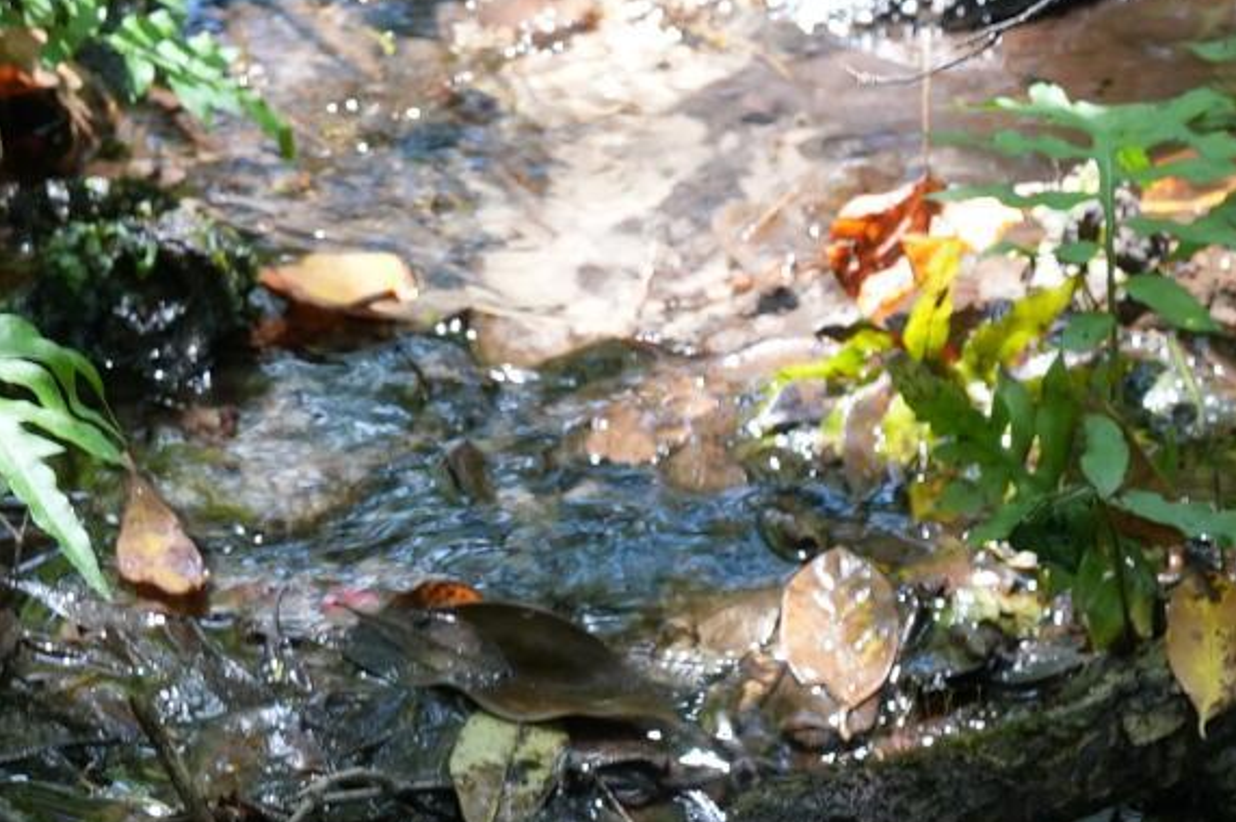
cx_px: 1756
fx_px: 6313
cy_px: 2044
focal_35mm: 184
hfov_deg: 10.8
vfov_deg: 7.0
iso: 250
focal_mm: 35
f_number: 5.6
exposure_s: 1/25
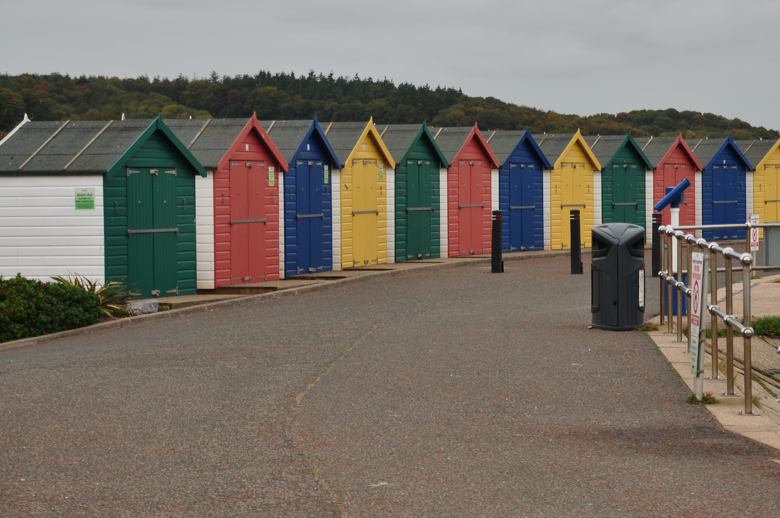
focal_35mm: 121
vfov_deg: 11.3
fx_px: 2618
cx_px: 508
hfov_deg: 16.9
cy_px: 203
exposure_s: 1/500
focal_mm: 60
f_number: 5.3
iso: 200
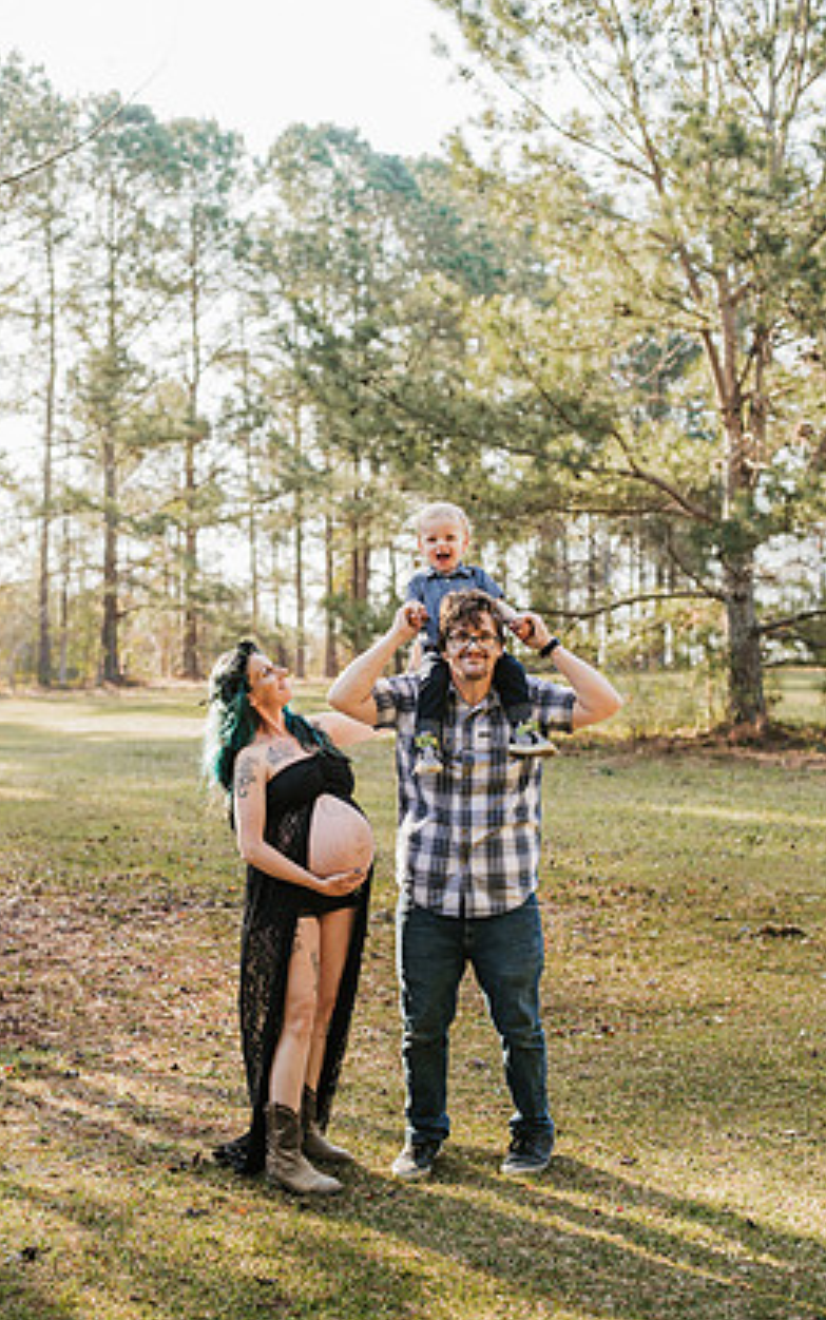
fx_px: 1979
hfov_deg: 23.6
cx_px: 373
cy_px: 703
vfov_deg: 36.9
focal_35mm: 55
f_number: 2.8
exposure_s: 1/200
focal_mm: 50
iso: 100
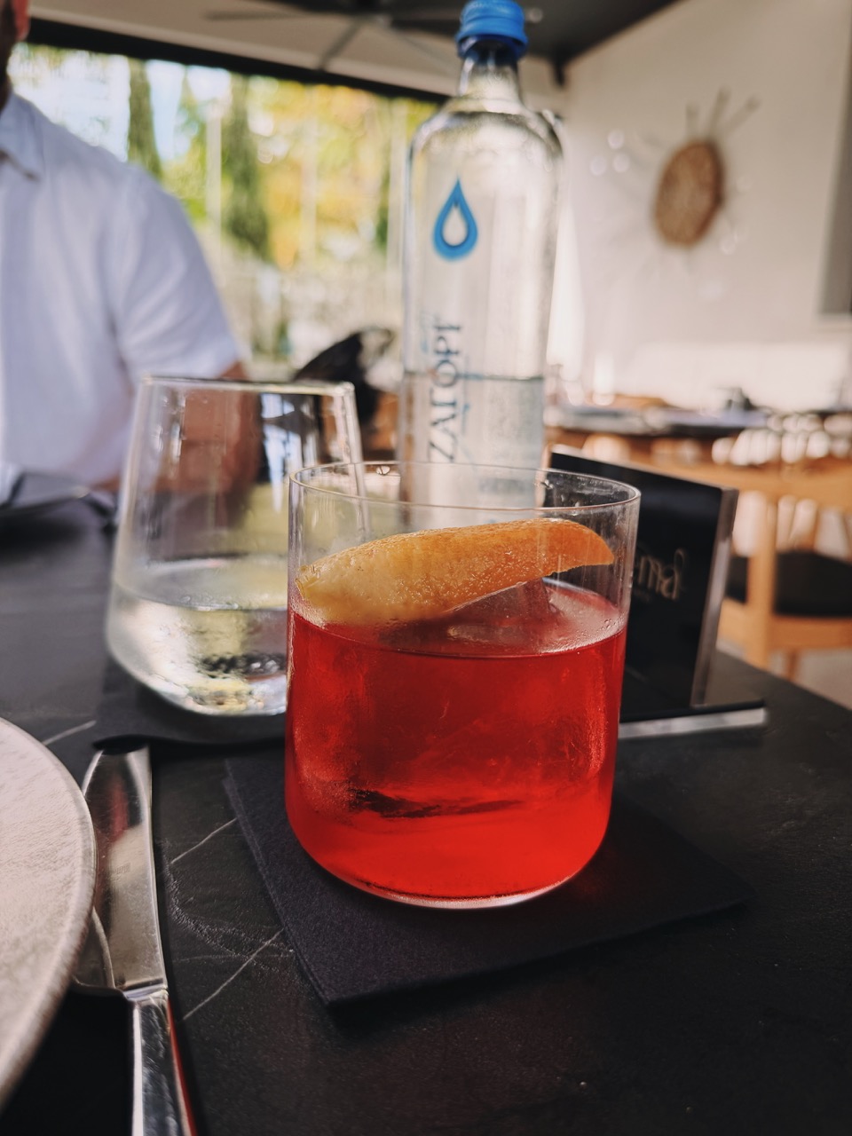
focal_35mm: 24
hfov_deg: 56.8
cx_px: 426
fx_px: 788
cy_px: 568
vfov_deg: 71.6
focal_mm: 6.76
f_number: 1.78
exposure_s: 1/176
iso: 64
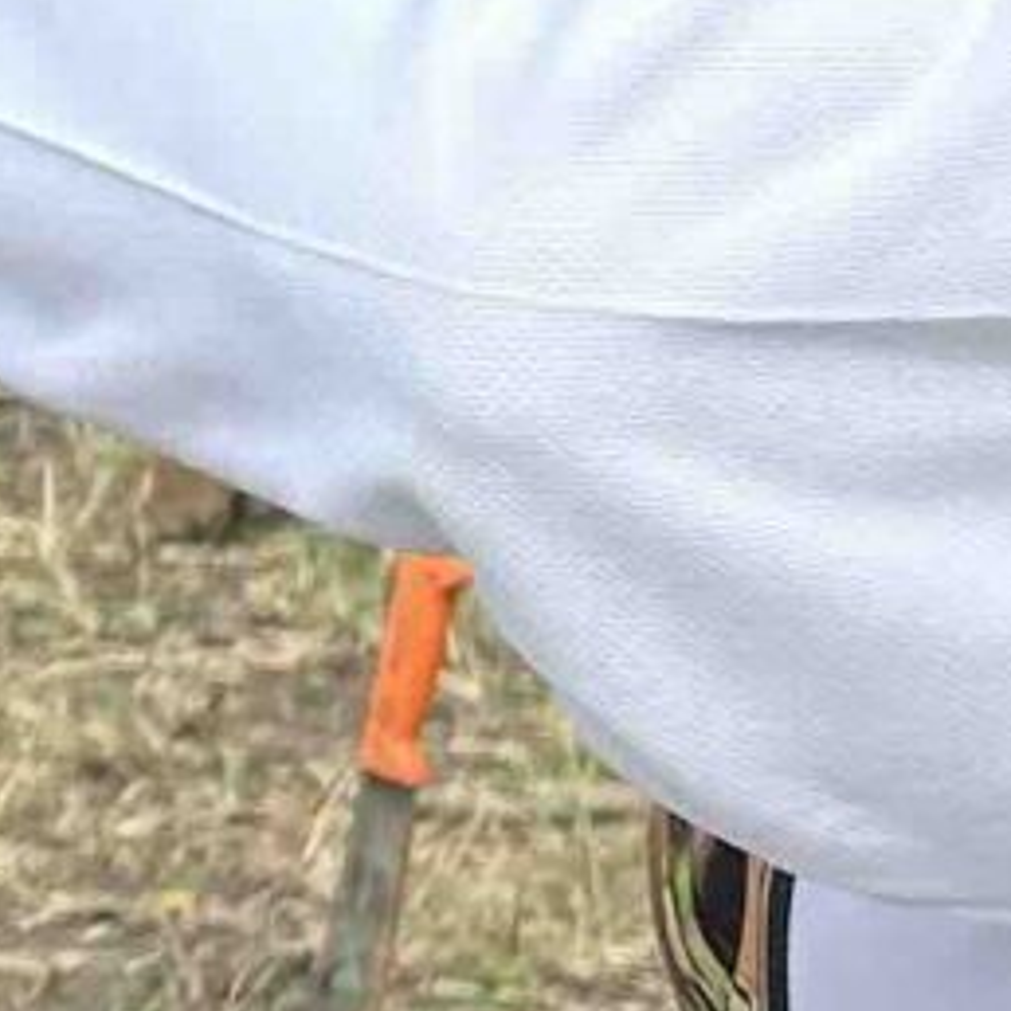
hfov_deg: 7.3
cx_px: -1219
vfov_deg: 7.7
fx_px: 7534
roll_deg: +0.8
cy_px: 298
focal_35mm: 228
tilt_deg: -8.4
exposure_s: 1/4630
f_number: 1.5
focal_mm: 5.7
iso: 50
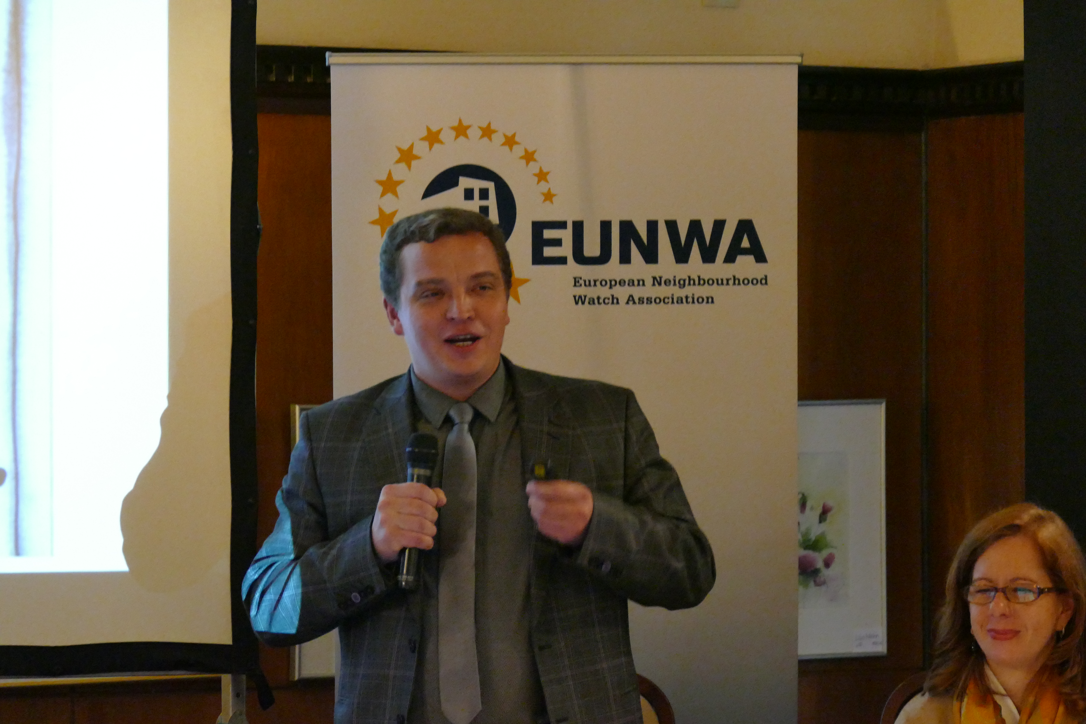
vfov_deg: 6.7
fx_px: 6214
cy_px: 362
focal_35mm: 206
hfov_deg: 10.0
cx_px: 543
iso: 3200
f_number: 4
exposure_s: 1/125
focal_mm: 75.13
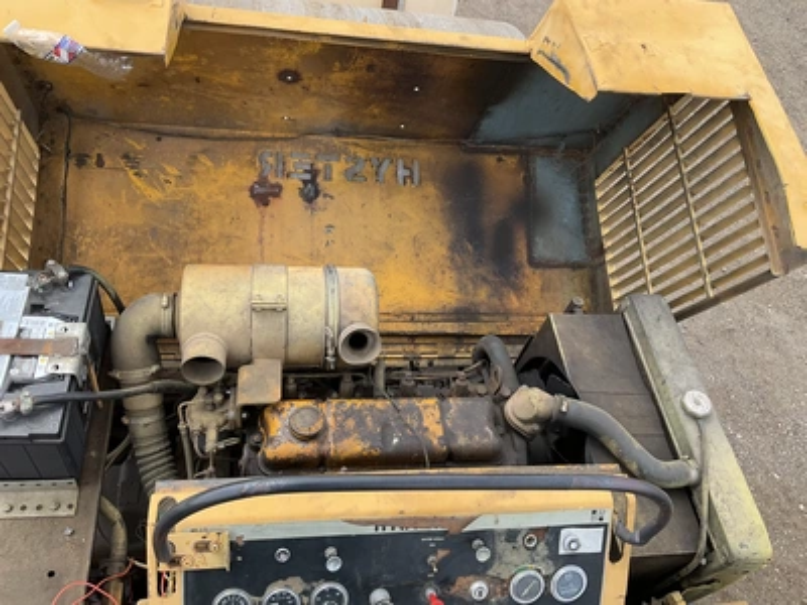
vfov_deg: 48.2
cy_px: 302
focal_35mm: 29
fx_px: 676
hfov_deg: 61.7
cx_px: 404
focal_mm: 3
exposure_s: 1/465
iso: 25
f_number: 1.8
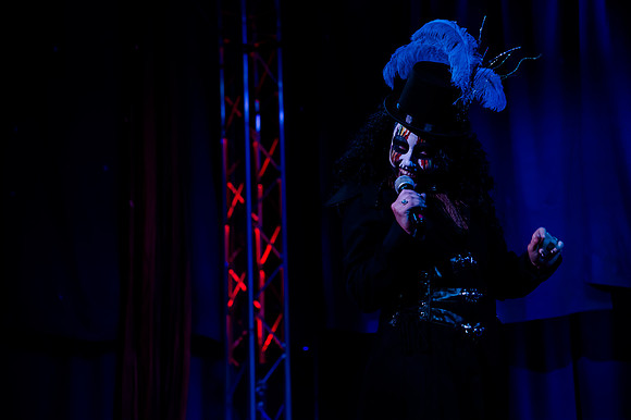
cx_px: 316
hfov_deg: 21.5
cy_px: 210
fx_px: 1664
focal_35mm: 95
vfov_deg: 14.4
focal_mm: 95
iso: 4000
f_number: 4
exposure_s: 1/125
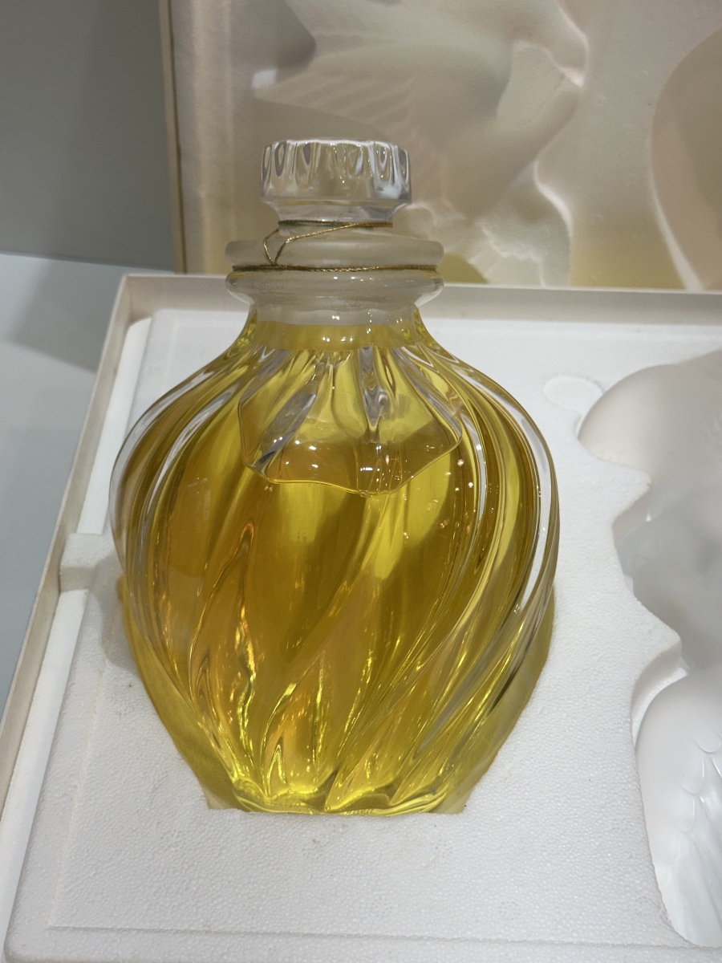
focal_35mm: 48
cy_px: 482
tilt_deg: -38.5
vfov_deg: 39.7
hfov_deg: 30.3
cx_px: 361
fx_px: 1335
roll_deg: -4.3
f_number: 1.78
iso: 50
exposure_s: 1/143
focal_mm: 6.86
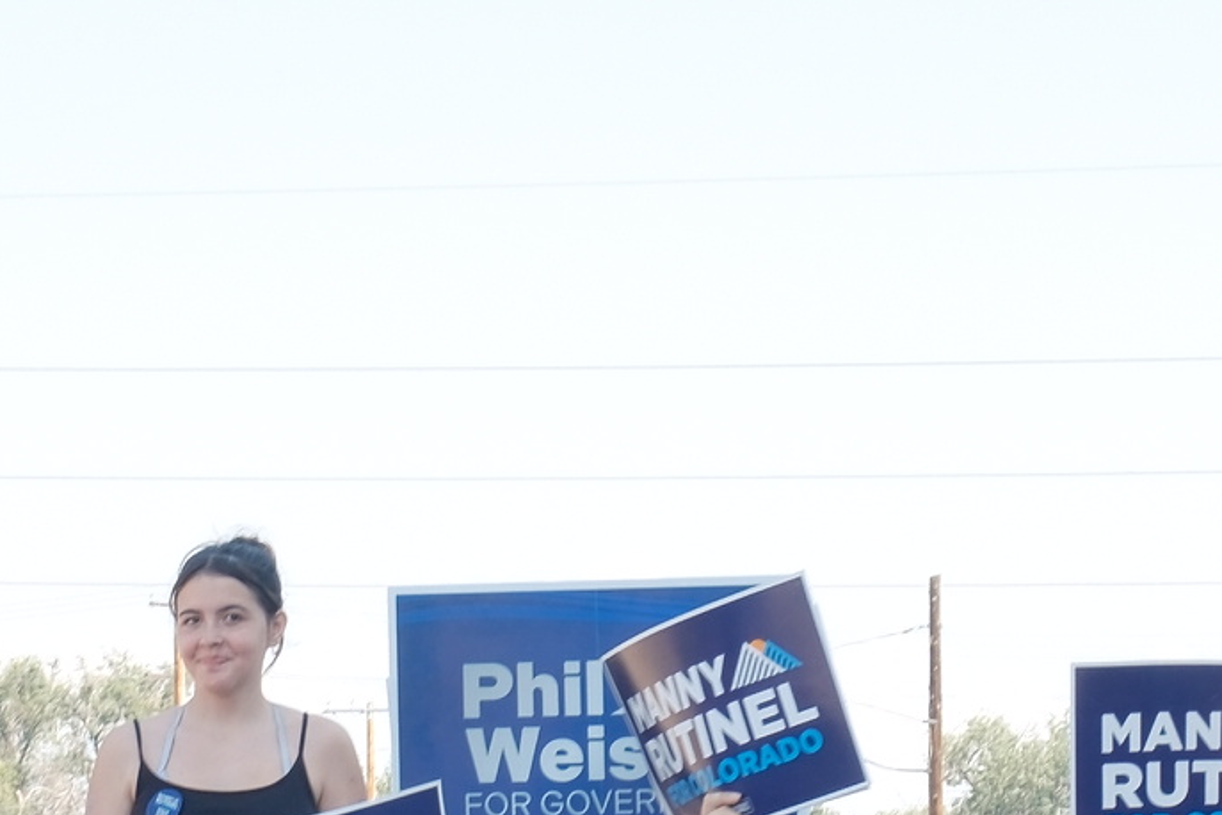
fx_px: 7705
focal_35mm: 227
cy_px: 1222
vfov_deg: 6.0
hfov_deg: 9.0
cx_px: 60
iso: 320
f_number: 6.3
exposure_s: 1/180
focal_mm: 33
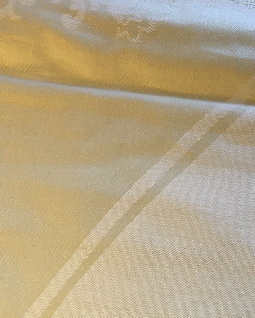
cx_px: 162
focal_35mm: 119
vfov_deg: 15.3
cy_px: 421
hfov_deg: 12.9
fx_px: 1123
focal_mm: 4.15
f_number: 2.2
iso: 25
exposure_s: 1/103
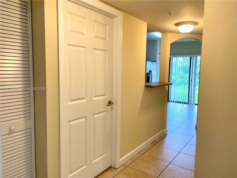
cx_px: 118
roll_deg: -1.3
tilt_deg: -5.6
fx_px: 178
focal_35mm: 26
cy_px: 89
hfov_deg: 67.3
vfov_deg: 53.1
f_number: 1.6
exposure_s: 1/120
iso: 125
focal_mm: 4.2
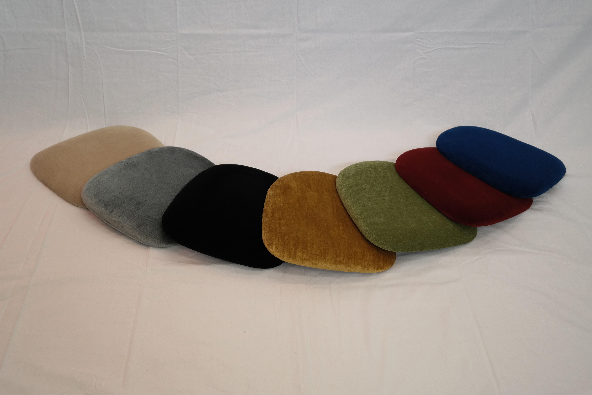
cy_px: 198
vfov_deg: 36.9
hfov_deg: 53.1
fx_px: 592
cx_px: 296
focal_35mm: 36
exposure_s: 1/60
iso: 200
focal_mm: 24
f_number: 4
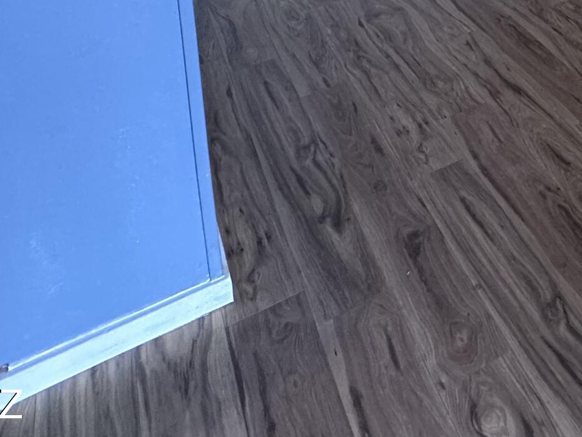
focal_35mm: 45
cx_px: 672
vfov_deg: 24.4
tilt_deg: -9.2
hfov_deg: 34.8
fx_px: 757
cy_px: -233
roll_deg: -0.8
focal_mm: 2.22
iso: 160
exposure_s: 1/120
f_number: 2.2
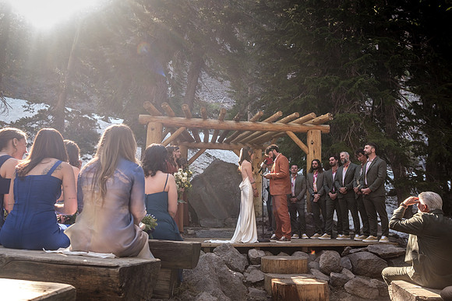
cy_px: 150
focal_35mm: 29
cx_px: 226
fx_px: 359
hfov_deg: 64.3
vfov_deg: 45.5
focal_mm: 18
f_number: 3.2
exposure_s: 1/350
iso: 250
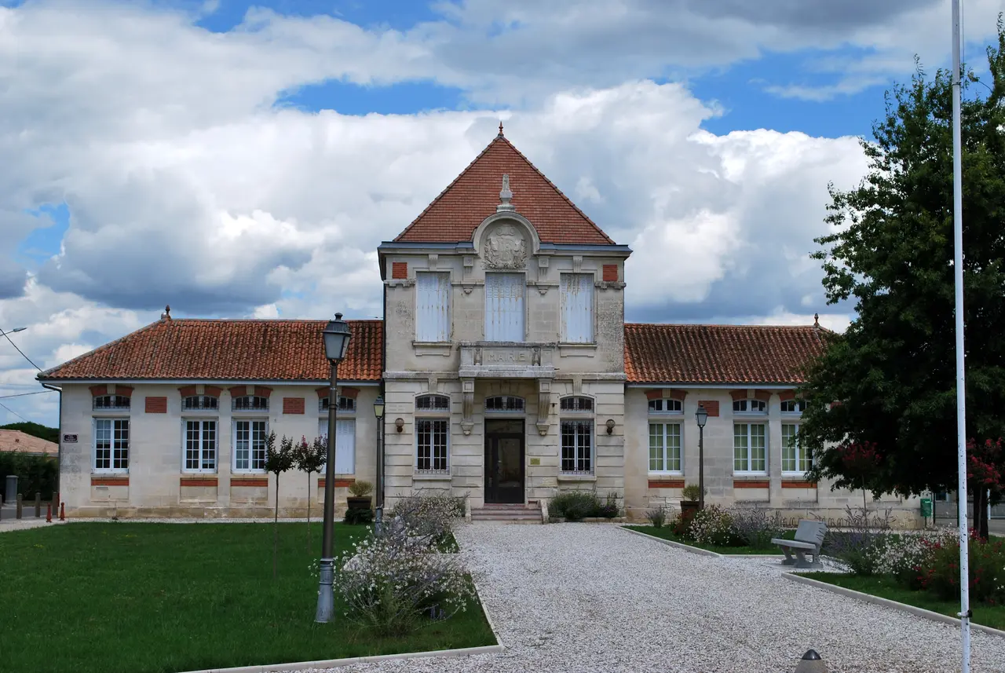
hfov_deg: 35.0
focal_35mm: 57
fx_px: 1593
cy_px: 336
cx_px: 502
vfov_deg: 23.8
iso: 100
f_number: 9
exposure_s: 1/320
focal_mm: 38
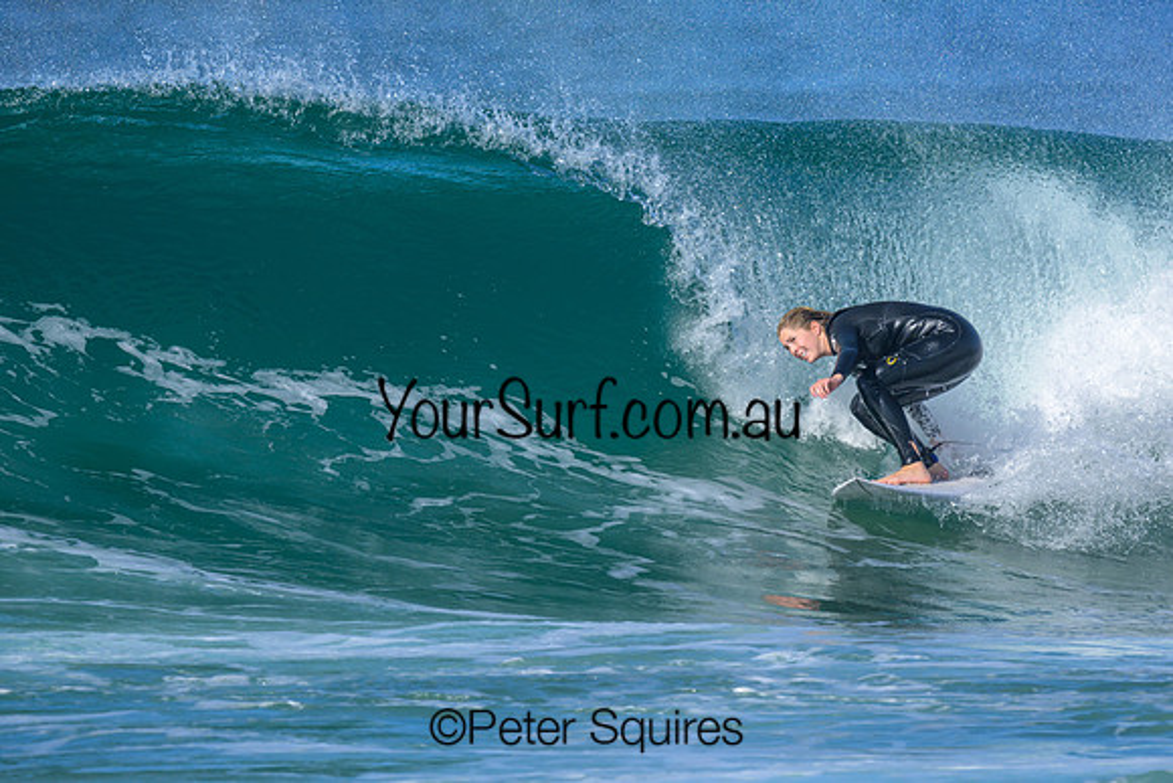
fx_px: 30579
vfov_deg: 1.5
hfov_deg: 2.2
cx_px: 688
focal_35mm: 938
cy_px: 337
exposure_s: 1/2000
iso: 220
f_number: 6.3
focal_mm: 800
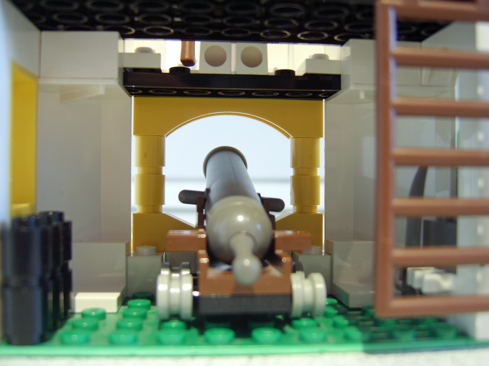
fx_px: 438
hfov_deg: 58.4
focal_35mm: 31
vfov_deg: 45.4
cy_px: 183
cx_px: 244
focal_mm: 8.13
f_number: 2.7
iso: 100
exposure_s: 1/8
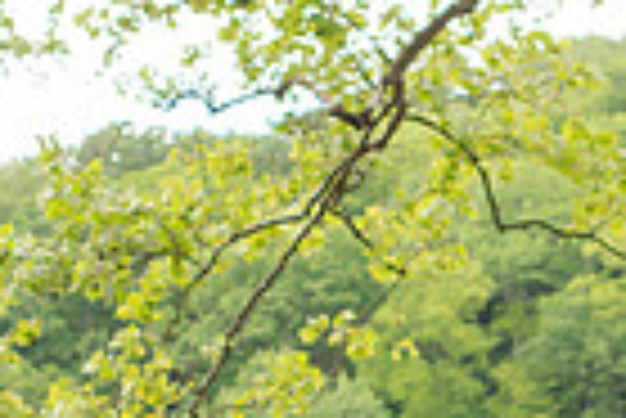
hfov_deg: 8.0
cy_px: 604
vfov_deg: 5.3
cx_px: 534
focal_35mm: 256
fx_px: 4456
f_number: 3.5
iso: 320
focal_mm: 50
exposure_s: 1/400
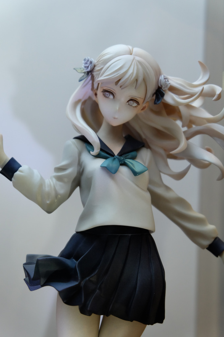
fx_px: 700
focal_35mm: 75
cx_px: 112
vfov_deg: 27.0
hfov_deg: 18.2
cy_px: 168
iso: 1250
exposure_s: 1/125
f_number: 5.6
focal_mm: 50
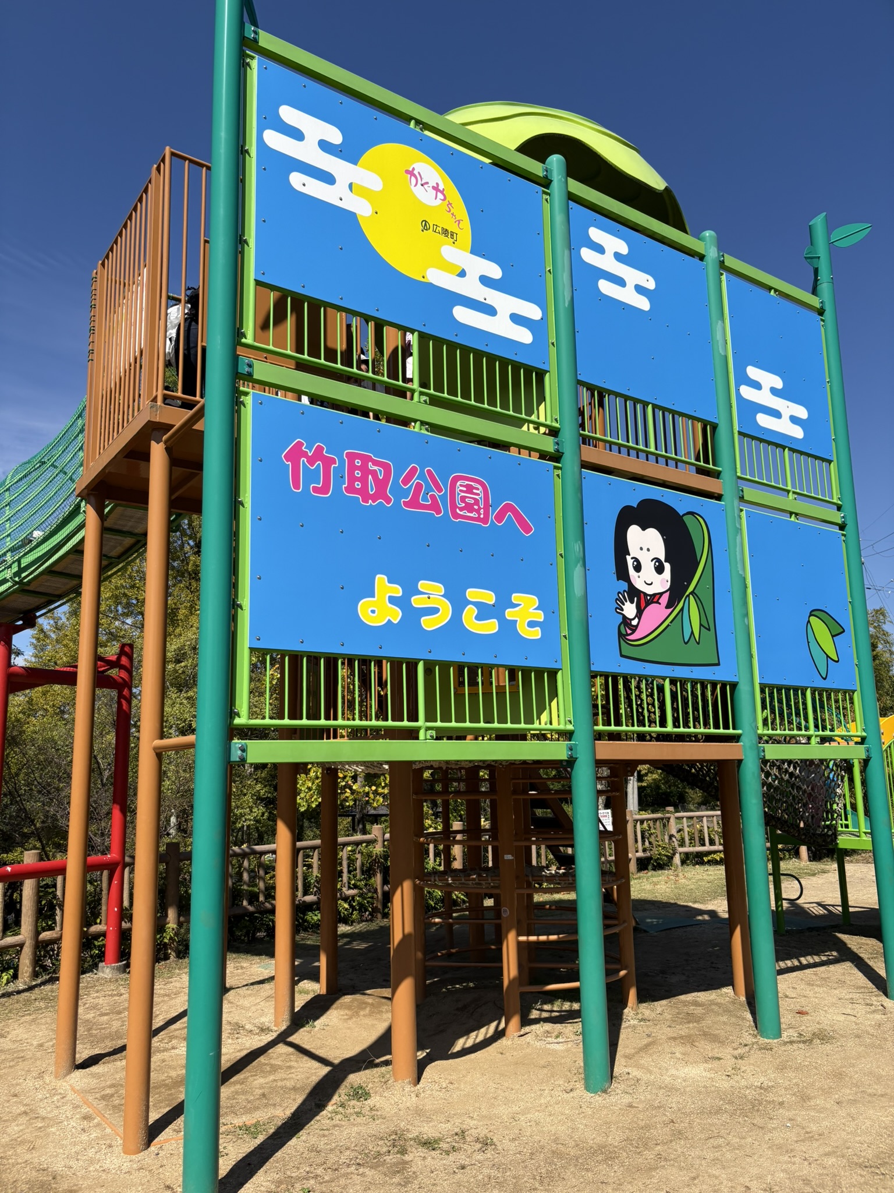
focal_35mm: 26
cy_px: 596
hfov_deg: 53.1
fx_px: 895
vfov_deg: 67.3
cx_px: 447
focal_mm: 5.96
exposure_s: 1/4065
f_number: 1.6
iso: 50
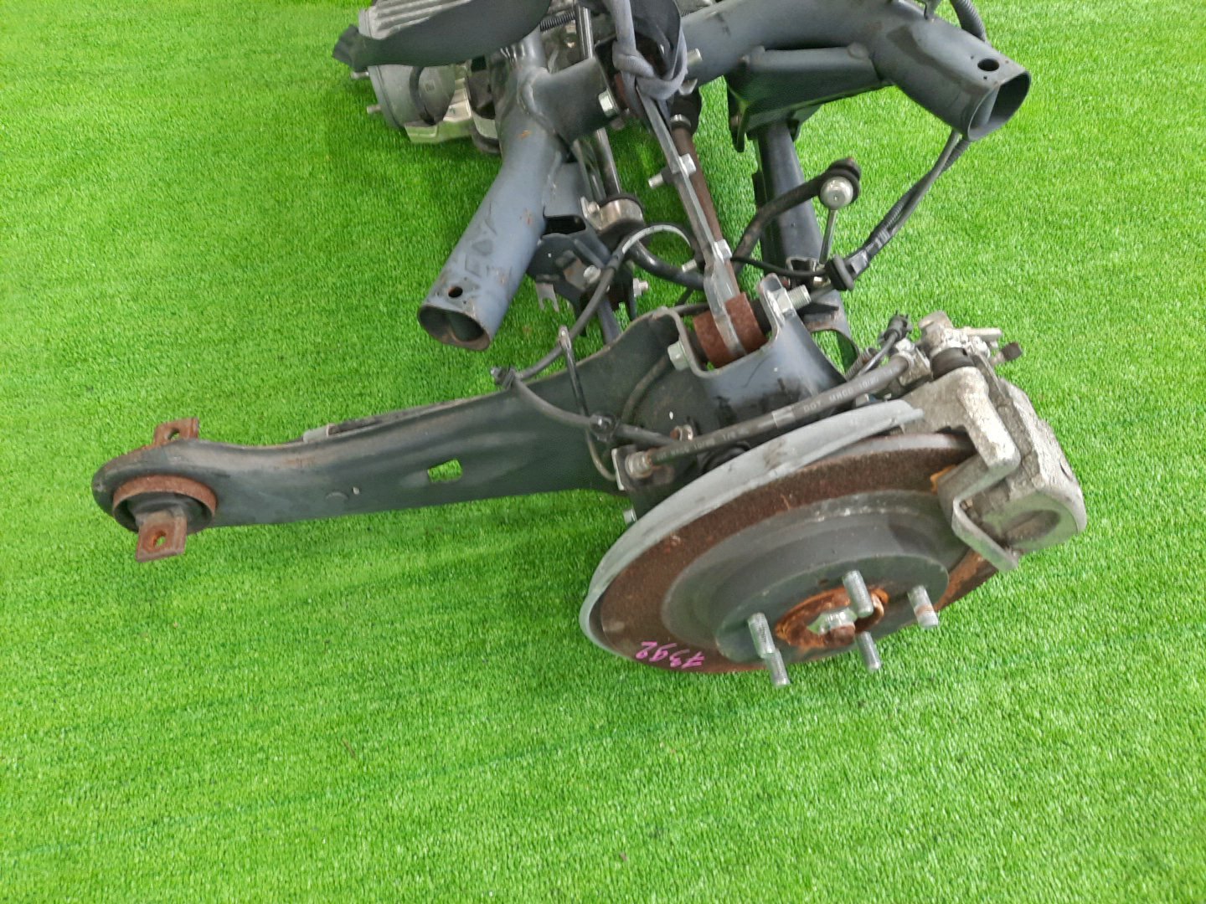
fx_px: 871
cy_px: 452
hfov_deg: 69.4
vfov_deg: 54.9
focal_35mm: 25
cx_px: 603
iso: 344
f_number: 2
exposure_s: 1/33
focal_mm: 4.6
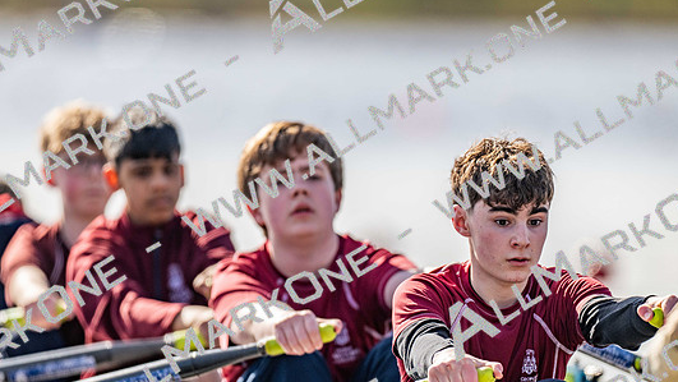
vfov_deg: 1.8
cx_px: 340
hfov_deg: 3.1
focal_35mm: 687
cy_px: 241
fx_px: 12354
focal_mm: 600
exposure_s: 1/5000
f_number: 4
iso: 500
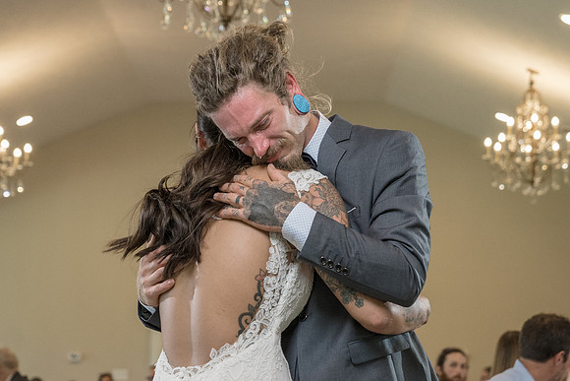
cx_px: 273
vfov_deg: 12.2
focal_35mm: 112
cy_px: 188
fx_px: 1777
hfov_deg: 18.2
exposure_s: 1/250
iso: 2000
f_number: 4
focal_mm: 59
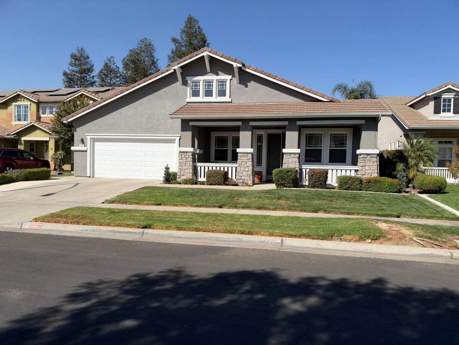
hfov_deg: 71.6
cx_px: 230
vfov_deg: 56.8
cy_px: 172
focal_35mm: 24
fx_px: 318
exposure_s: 1/917
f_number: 4
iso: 64
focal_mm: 6.93
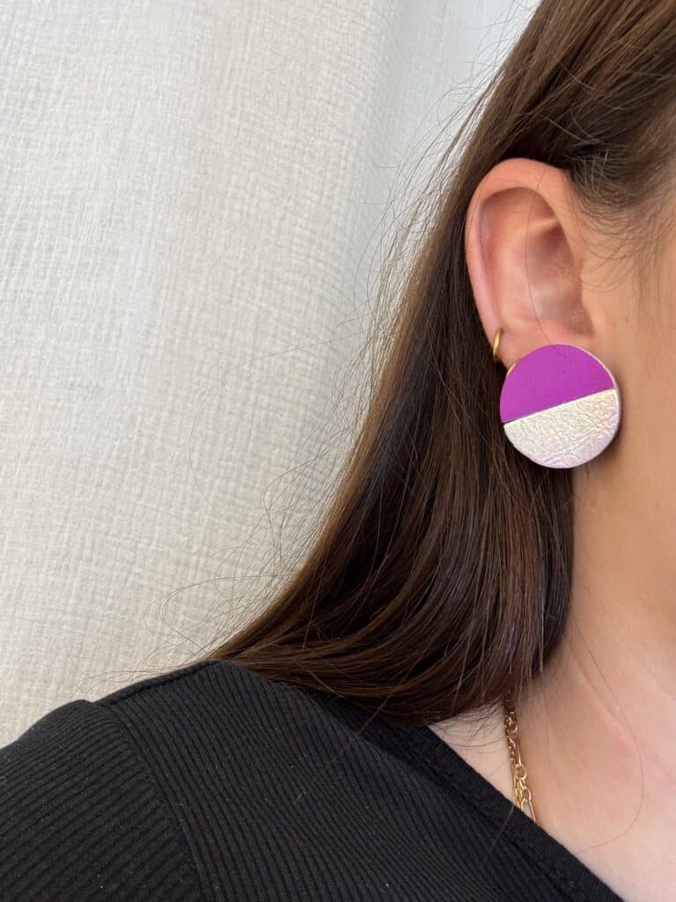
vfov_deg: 60.0
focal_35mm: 30
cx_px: 338
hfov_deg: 46.8
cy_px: 451
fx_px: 781
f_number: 1.9
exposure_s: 1/50
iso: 50
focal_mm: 2.69
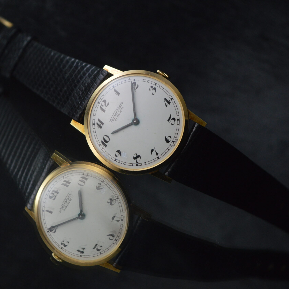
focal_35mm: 100
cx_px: 146
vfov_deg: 17.4
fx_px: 945
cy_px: 145
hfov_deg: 17.4
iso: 800
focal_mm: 52
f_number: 7.1
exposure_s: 1/200
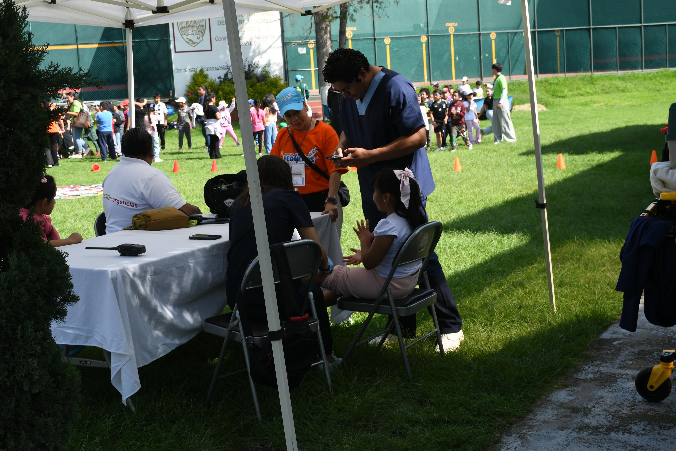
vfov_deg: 26.0
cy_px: 226
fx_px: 976
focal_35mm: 52
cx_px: 338
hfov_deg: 38.2
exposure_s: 1/100
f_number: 9
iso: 100
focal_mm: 35
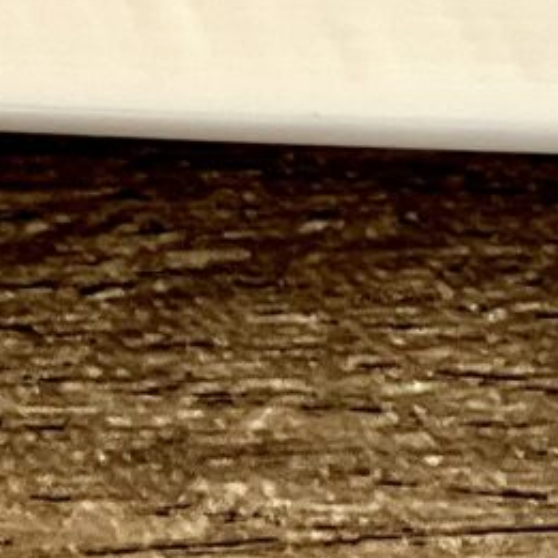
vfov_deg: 9.1
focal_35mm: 182
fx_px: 3319
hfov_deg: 8.6
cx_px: -836
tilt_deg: -56.2
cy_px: -490
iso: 125
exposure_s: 1/60
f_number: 1.8
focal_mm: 3.99
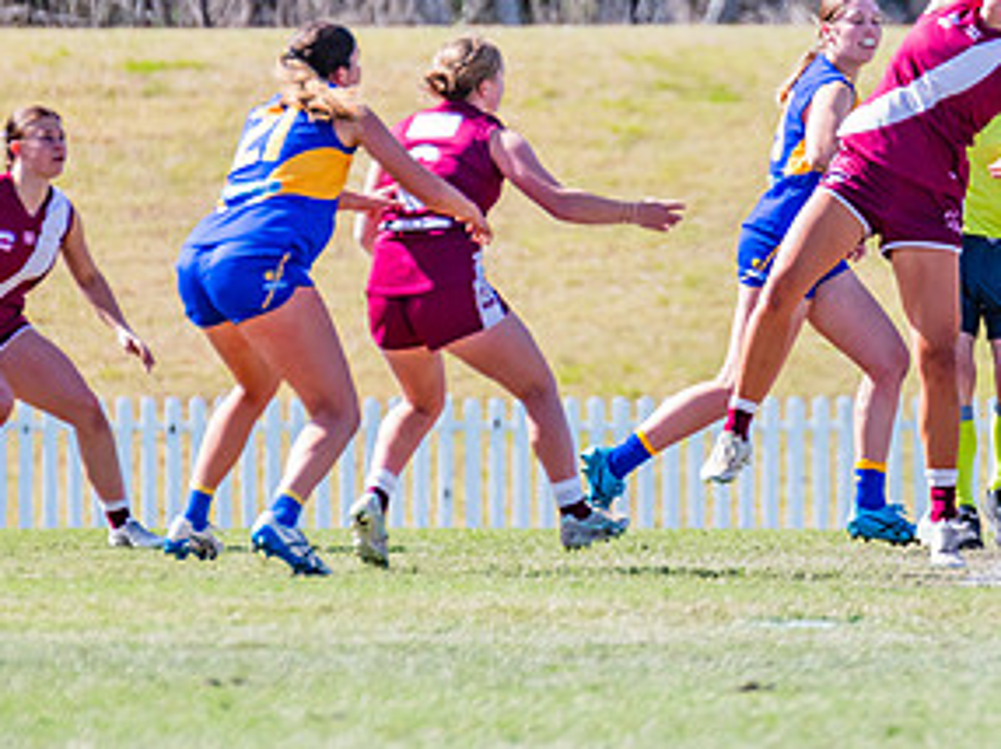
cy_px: 74
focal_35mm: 962
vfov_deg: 1.5
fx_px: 27795
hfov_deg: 2.1
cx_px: 920
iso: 800
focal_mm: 420
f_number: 7.1
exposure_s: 1/1600
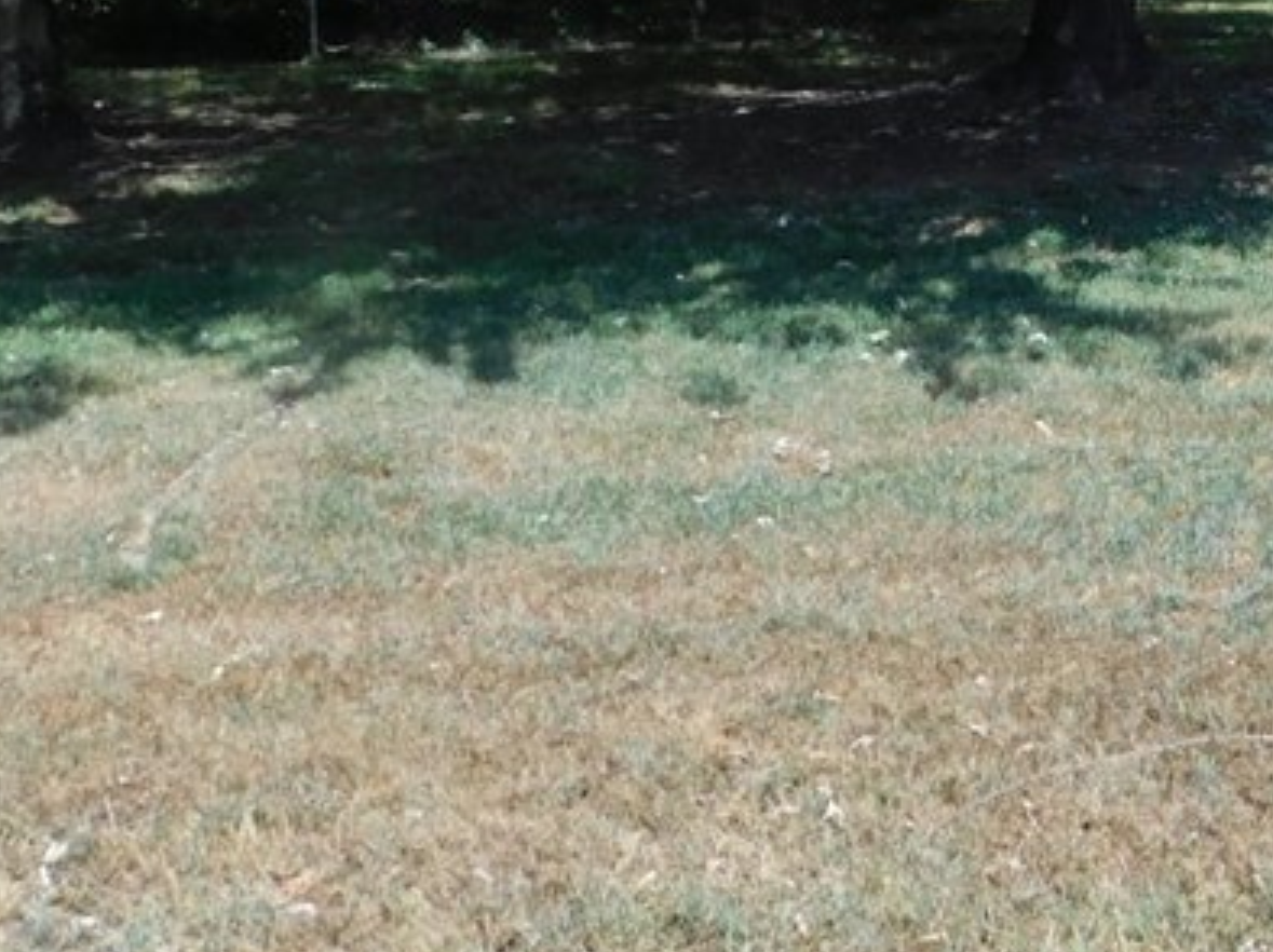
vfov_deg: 23.8
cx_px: 1182
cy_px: 117
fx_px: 2204
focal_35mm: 60
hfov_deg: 30.6
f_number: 3
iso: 125
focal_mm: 4
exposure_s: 1/800
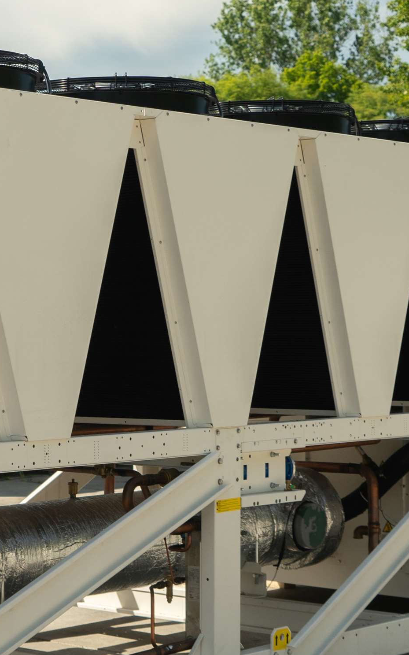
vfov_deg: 21.8
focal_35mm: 95
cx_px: -10
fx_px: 1695
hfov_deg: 13.5
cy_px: 374
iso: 100
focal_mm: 33
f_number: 4
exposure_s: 1/80
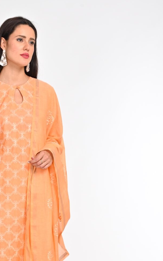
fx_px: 725
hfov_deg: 12.8
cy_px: 210
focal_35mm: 102
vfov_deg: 20.2
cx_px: 26
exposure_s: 1/160
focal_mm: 60
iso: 320
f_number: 8
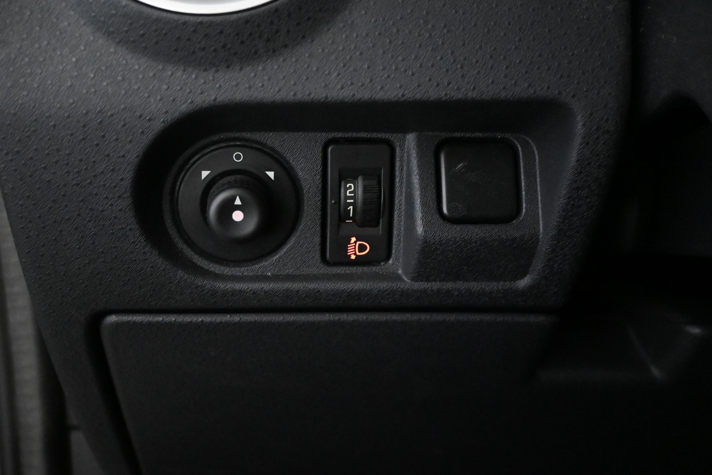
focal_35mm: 37
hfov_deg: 52.2
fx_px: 727
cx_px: 356
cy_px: 238
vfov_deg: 36.2
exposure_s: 1/40
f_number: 4.2
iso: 9000
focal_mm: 24.5
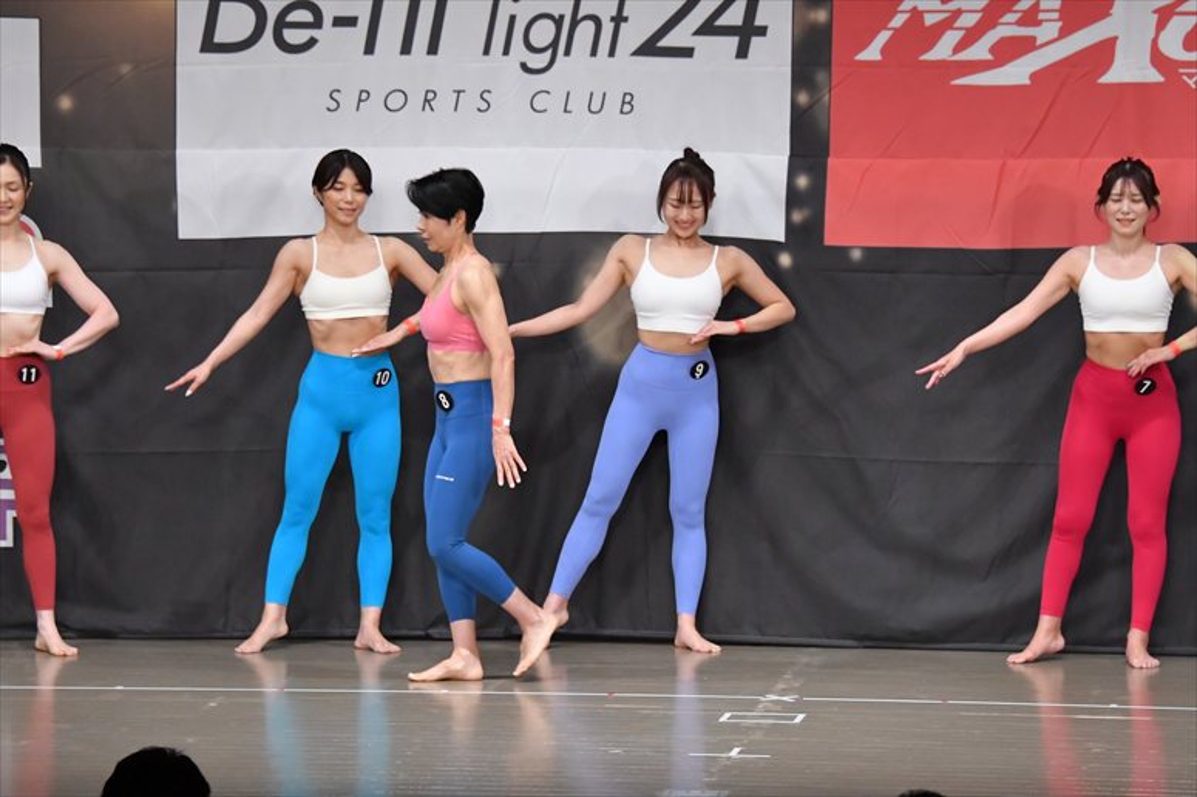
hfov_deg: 11.2
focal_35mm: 183
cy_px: 398
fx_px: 6082
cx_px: 598
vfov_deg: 7.5
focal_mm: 122
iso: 5000
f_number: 5.6
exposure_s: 1/400
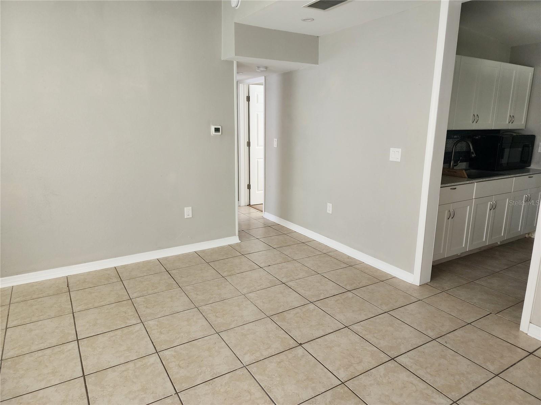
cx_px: 270
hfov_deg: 73.9
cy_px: 202
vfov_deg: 58.9
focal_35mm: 23
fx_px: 359
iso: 320
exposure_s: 1/120
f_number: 1.8
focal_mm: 6.4
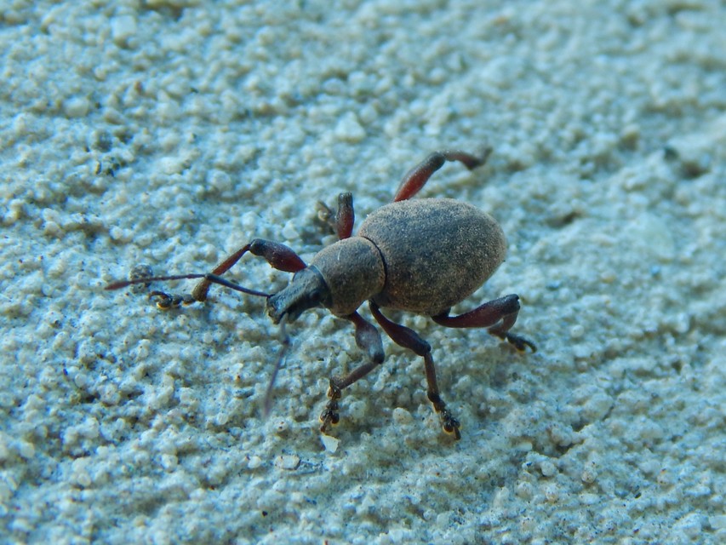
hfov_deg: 21.1
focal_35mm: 93
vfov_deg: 15.9
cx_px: 363
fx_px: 1951
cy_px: 272
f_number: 4.4
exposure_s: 1/100
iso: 125
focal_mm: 16.6
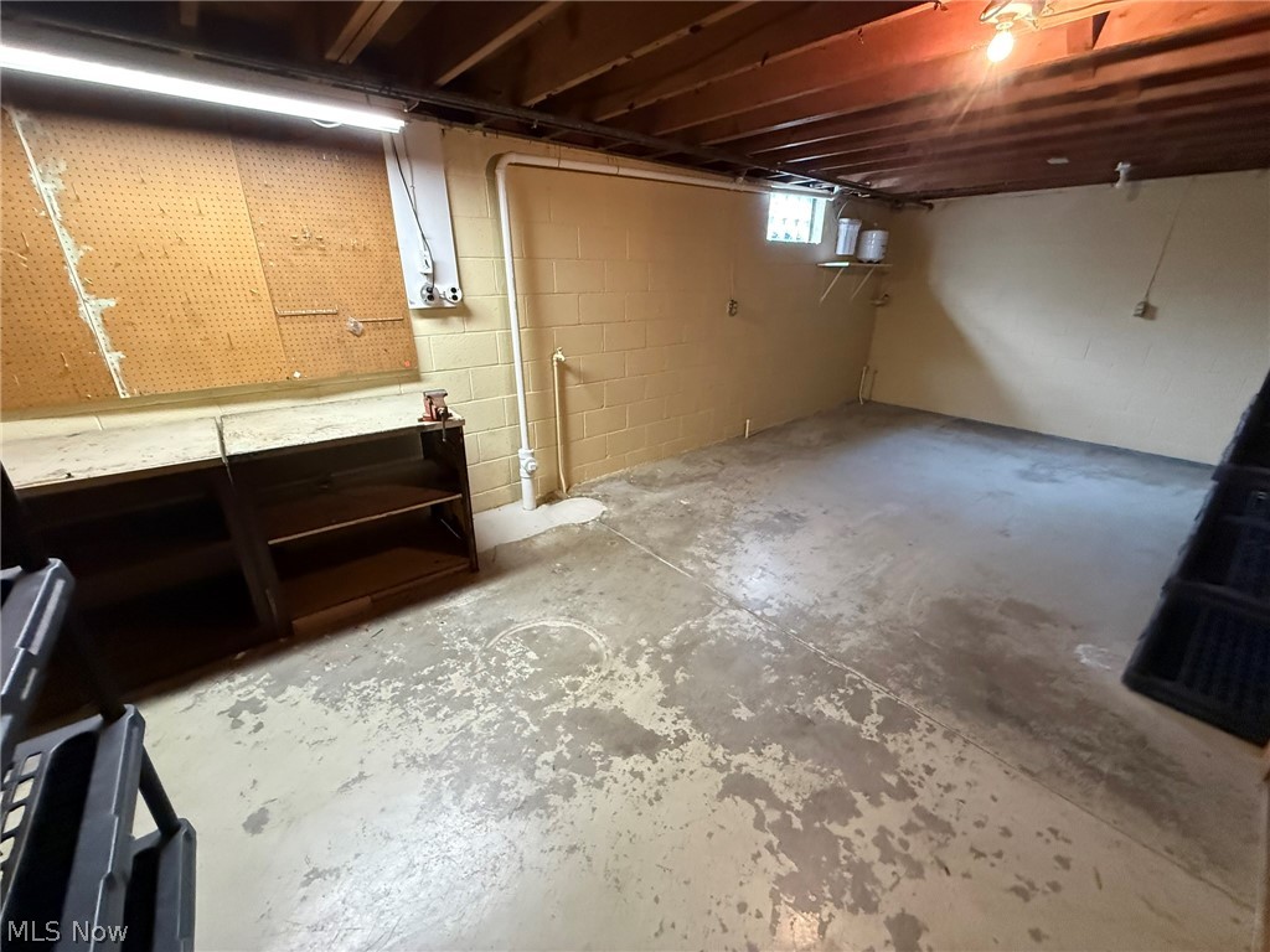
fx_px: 514
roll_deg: -0.5
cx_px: 635
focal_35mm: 14
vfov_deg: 85.7
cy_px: 476
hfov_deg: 102.1
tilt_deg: -21.5
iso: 640
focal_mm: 2.22
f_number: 2.2
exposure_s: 1/60
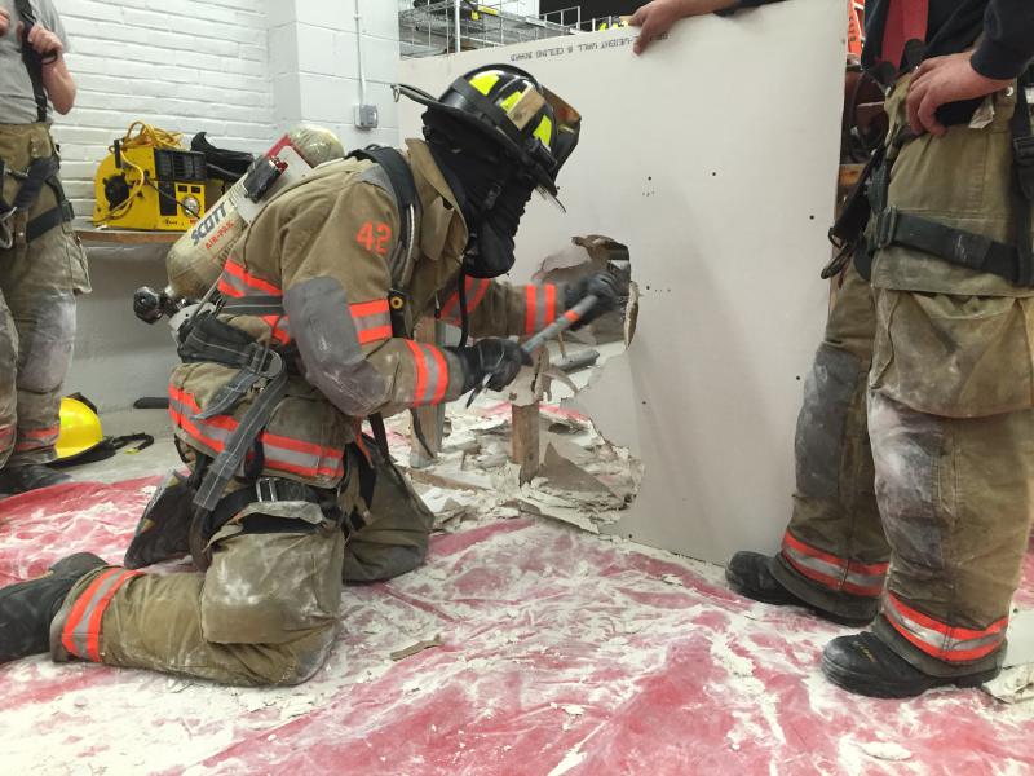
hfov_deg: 61.7
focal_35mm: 29
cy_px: 388
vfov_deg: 48.2
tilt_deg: -11.1
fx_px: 866
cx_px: 517
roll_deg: -0.1
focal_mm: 4.15
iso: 125
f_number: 2.2
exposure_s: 1/30
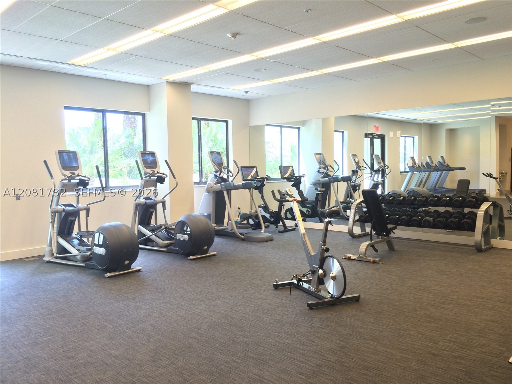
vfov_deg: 48.2
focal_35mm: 29
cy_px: 192
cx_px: 256
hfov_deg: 61.7
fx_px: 429
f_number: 2.2
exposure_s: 1/30
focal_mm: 4.15
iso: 40
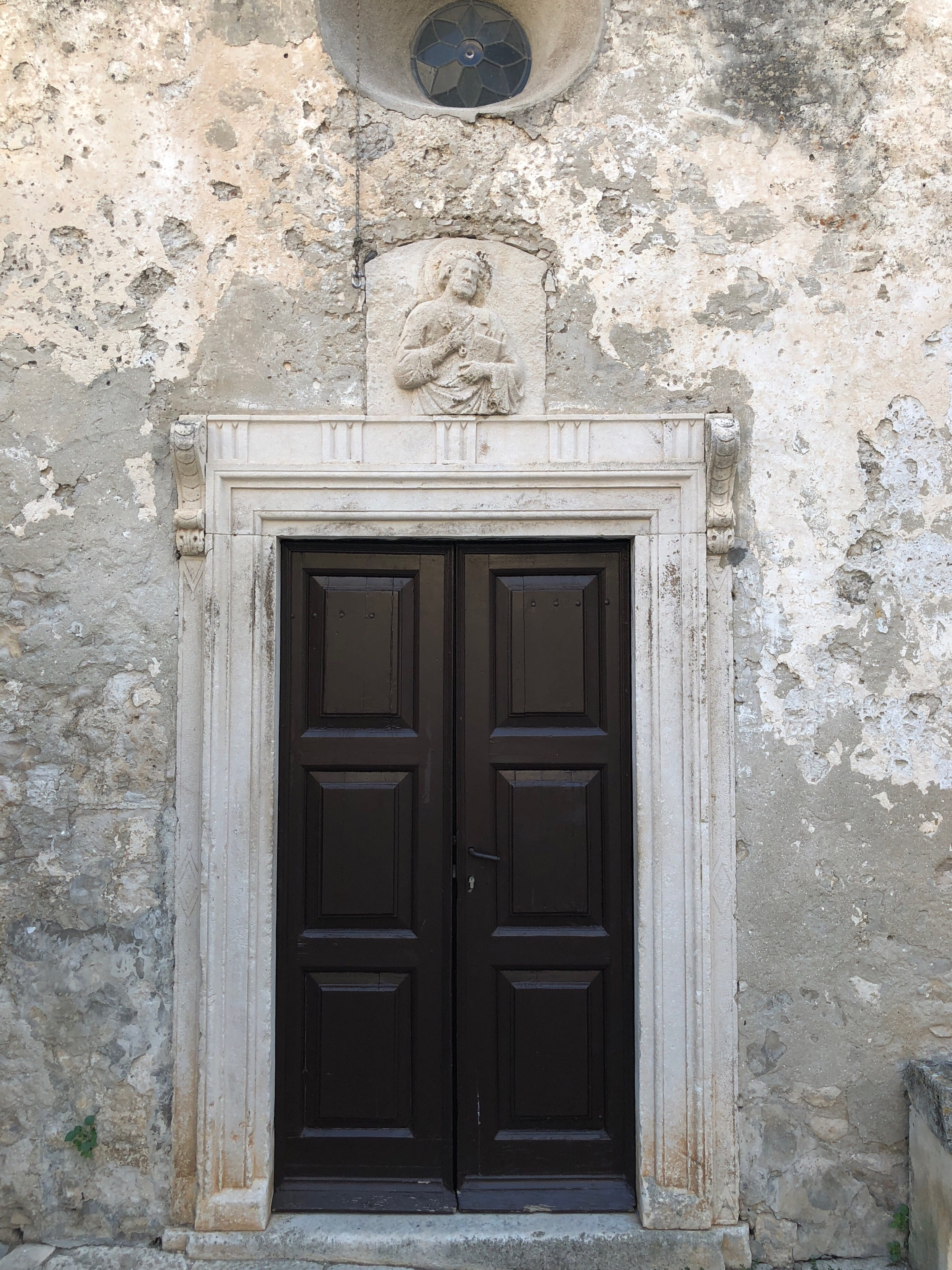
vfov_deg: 63.5
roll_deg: +1.6
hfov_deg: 49.7
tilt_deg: +4.0
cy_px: 635
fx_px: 1027
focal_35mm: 28
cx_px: 476
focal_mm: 4
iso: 20
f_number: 1.8
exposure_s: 1/228
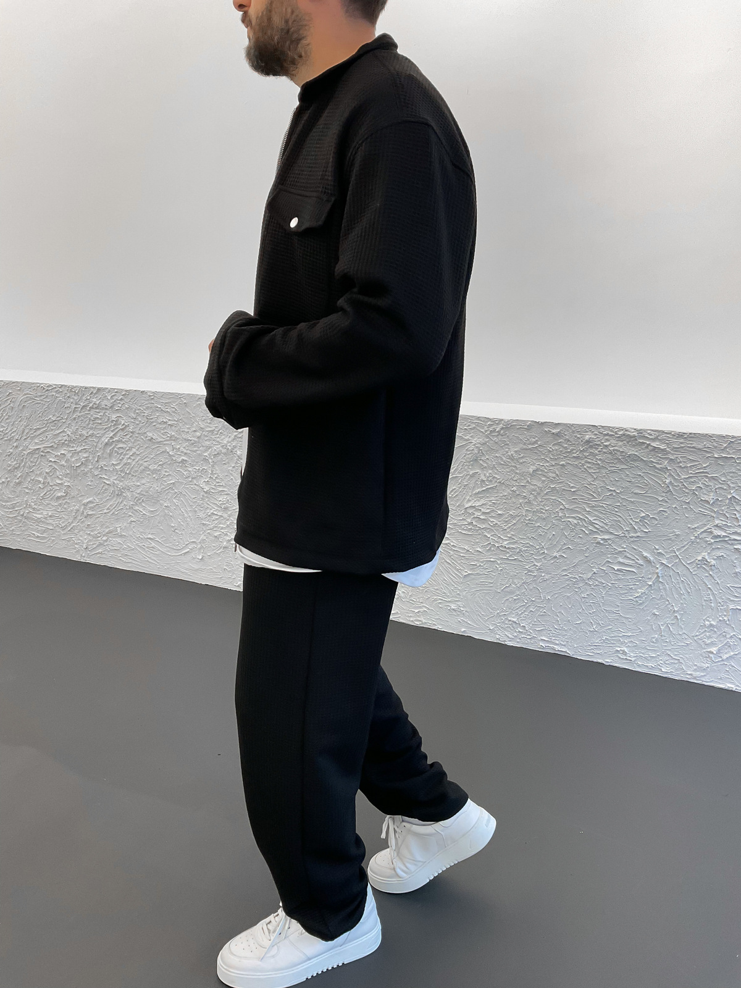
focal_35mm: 29
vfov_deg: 61.7
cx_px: 370
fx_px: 828
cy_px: 494
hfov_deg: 48.2
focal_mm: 3
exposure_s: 1/100
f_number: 1.8
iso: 64
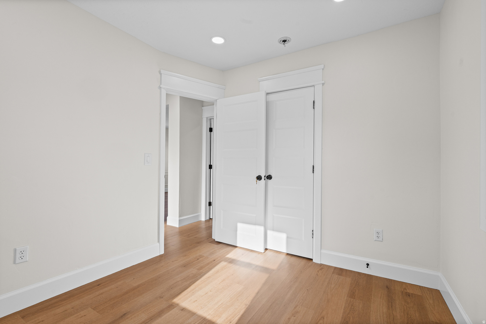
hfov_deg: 96.7
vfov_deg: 73.7
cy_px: 162
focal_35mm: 16
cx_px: 243
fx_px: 216
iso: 250
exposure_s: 1/30
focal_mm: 16
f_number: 9
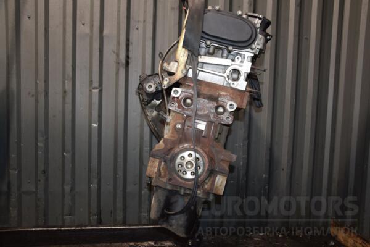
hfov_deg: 57.2
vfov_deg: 40.0
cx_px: 185
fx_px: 339
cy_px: 124
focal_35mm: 33
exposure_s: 1/60
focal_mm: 22
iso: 800
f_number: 5
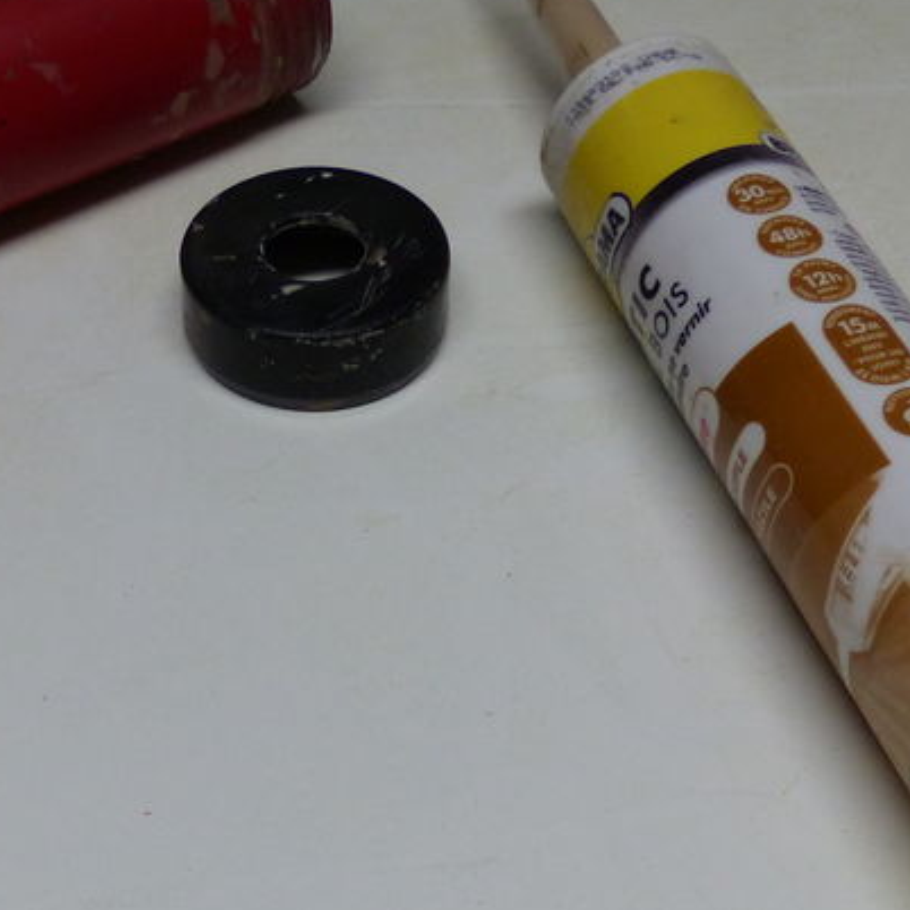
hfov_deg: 30.6
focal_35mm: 55
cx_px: 233
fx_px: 1636
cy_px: 688
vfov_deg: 30.5
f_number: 2.8
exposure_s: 1/60
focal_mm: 4.5
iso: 250
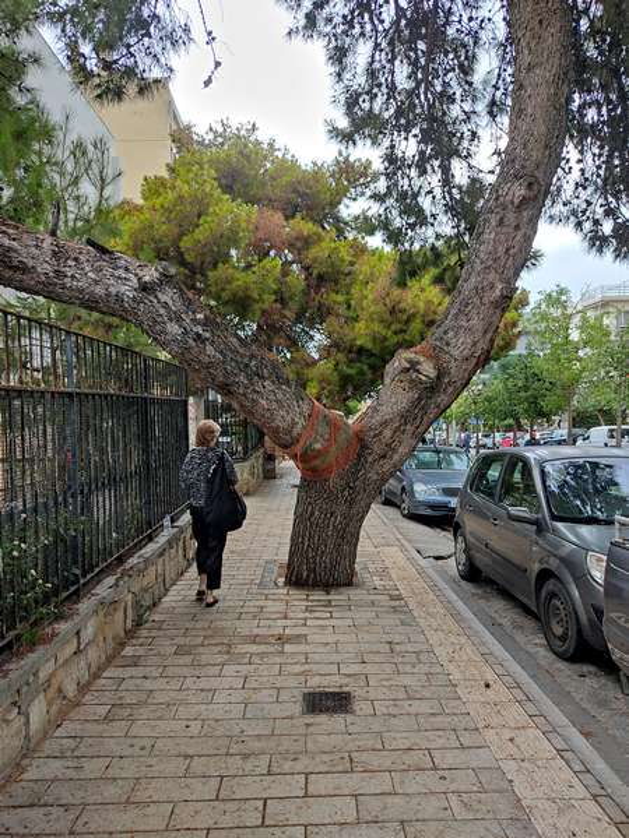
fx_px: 630
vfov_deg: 67.3
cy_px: 419
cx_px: 314
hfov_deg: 53.1
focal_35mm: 26
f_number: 1.79
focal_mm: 4.74
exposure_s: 1/50
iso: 204
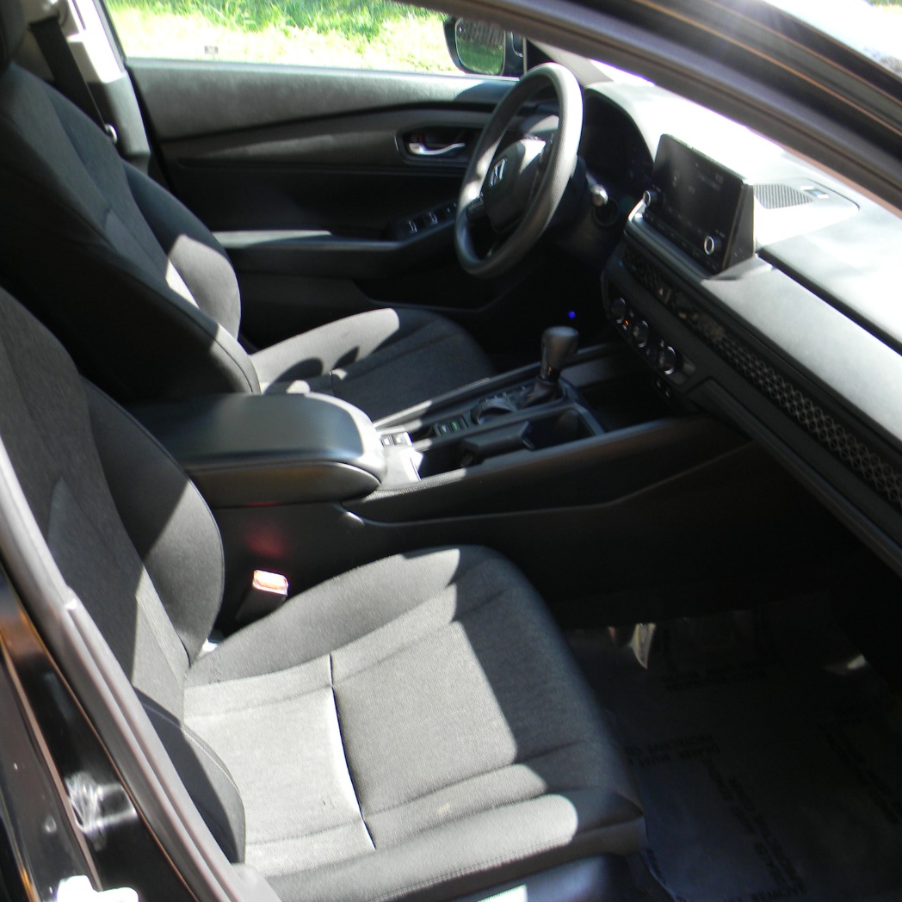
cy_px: 446
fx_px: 1002
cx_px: 504
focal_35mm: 34
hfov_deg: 48.3
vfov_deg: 48.4
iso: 80
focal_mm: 5
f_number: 3.5
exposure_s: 1/38.6
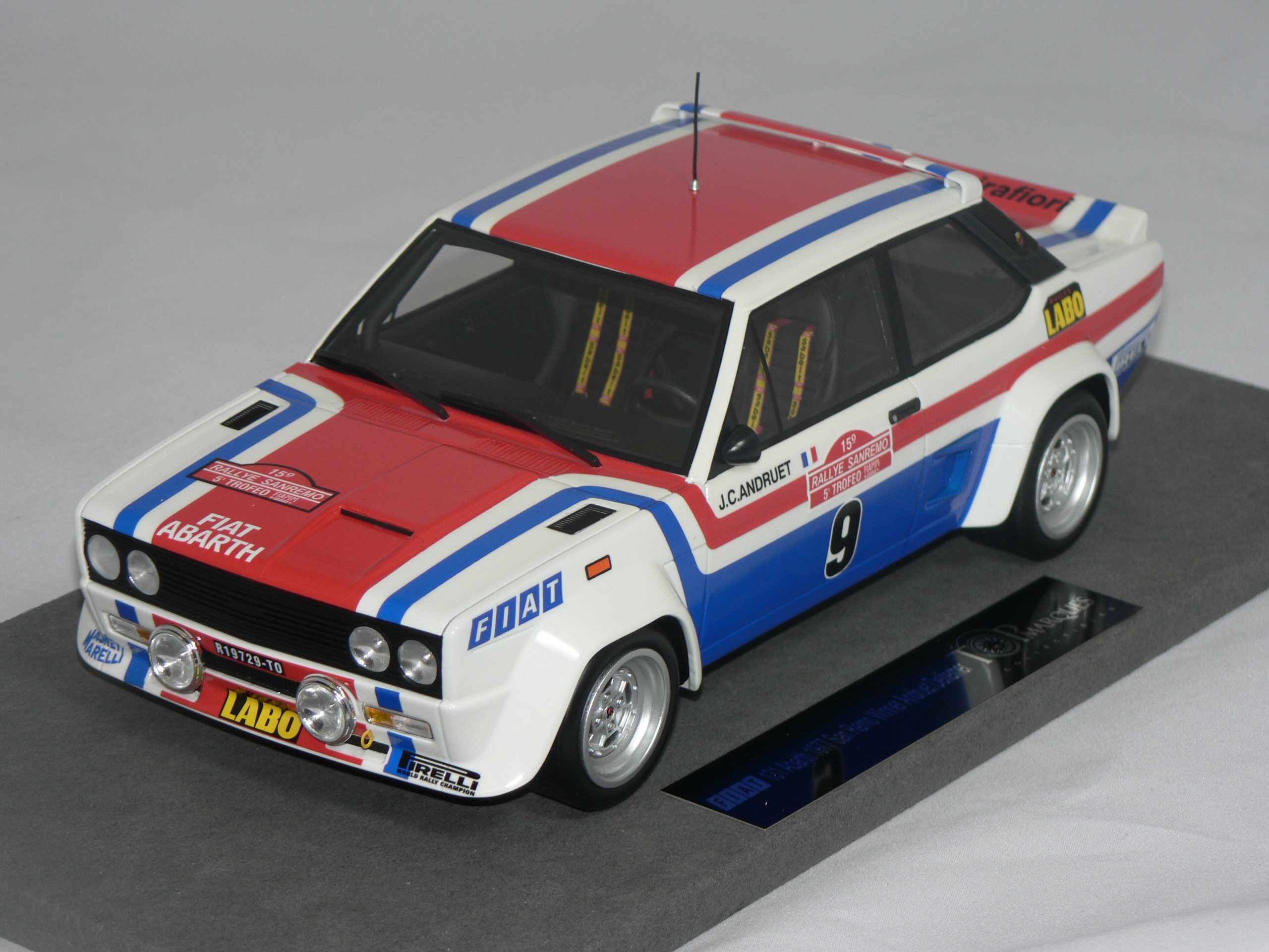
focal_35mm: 130
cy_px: 476
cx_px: 634
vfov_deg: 11.4
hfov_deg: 15.2
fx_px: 4766
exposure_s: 1/60
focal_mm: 21.6
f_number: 3.2
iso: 80
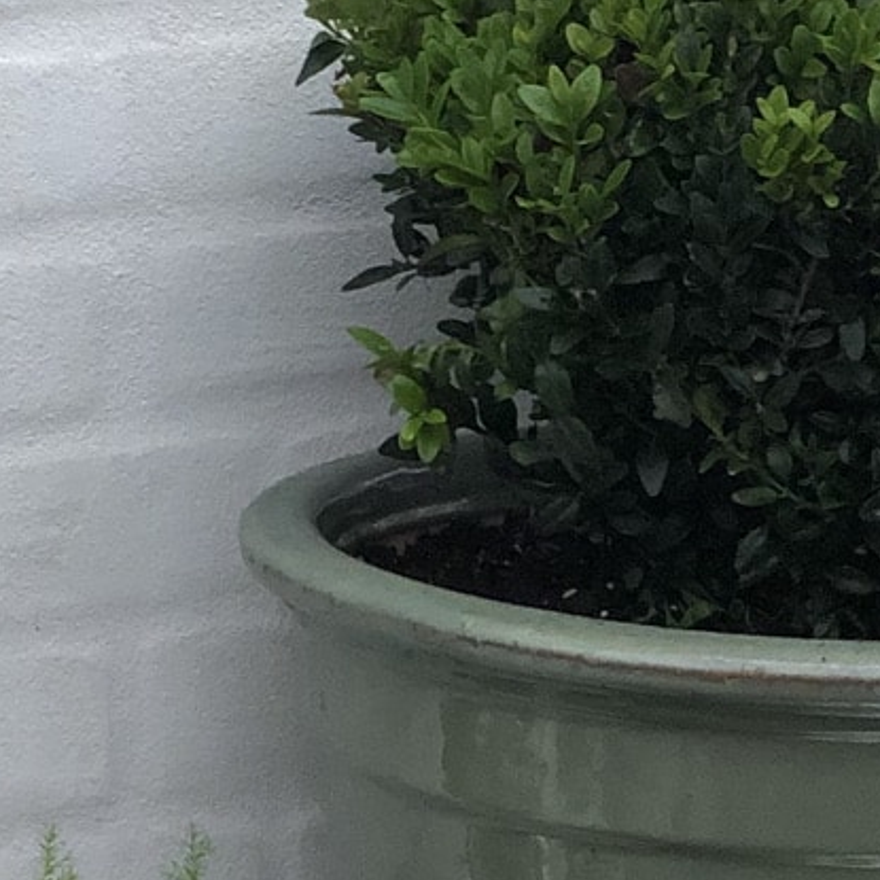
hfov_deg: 7.7
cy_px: -274
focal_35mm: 227
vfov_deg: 7.6
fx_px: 6529
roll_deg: -0.2
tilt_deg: -3.6
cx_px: 11
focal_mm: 6
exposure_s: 1/40
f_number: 2.4
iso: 80
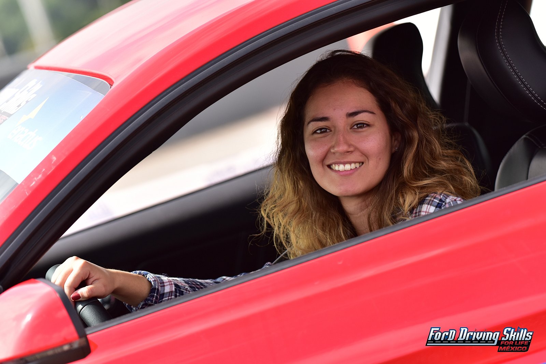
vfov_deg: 6.2
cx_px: 273
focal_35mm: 220
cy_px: 182
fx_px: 3337
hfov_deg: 9.4
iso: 400
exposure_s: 1/1000
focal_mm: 220
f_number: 5.6
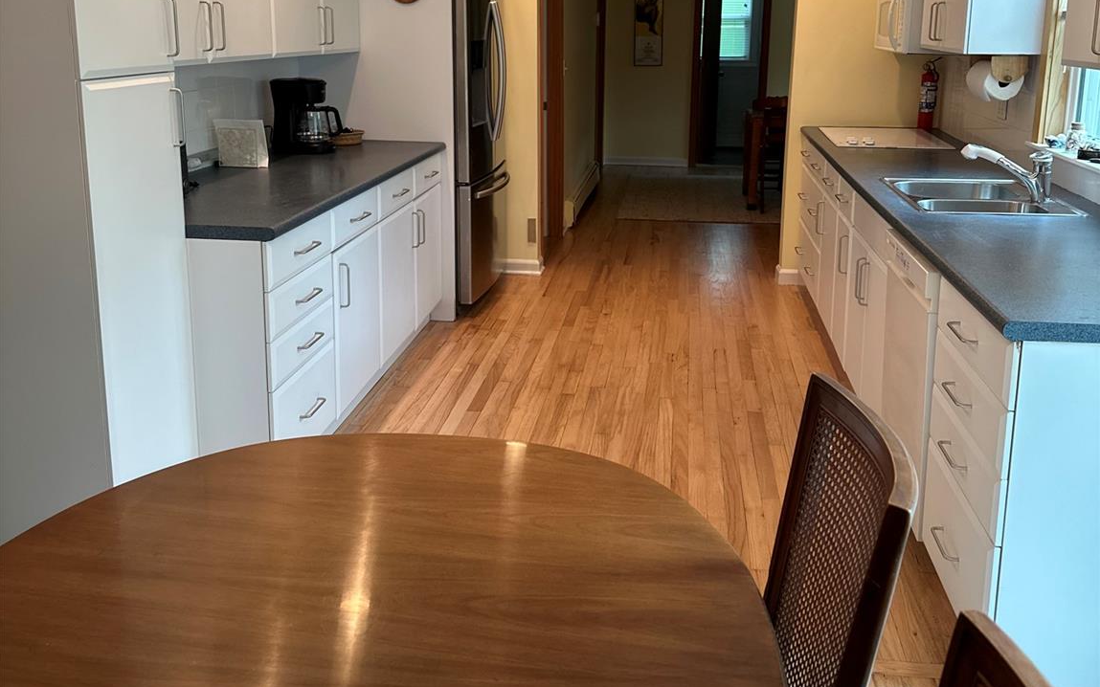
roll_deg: -2.0
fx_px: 1019
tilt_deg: -12.0
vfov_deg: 36.9
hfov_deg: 56.7
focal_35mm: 34
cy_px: 225
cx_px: 550
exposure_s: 1/120
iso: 200
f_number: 1.78
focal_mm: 6.86
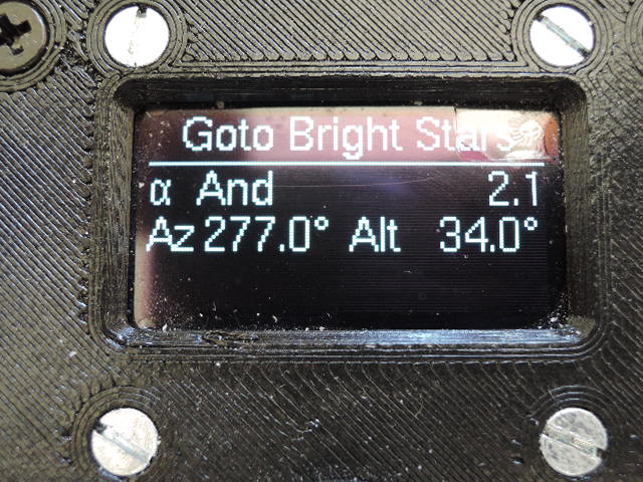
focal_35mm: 40
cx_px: 322
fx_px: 743
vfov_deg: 36.0
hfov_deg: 46.8
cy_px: 241
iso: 400
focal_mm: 8.6
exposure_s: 1/13
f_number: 3.5
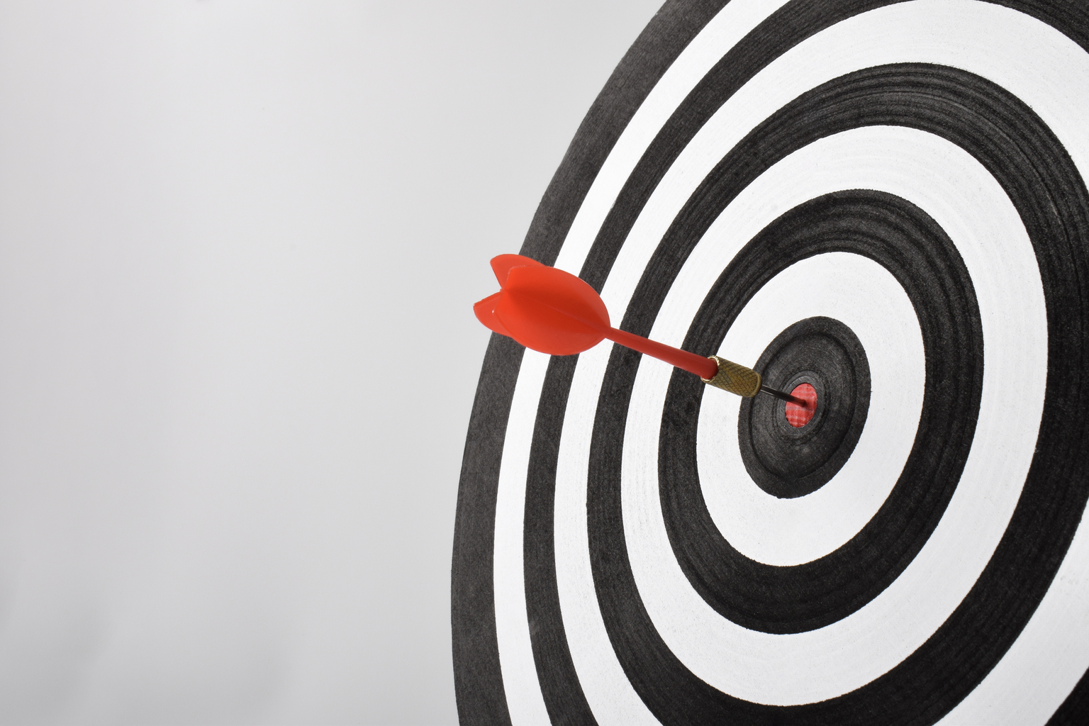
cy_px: 363
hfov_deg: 42.3
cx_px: 544
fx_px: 1407
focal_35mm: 46
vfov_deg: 28.9
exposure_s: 1/100
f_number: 25
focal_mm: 31
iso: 200
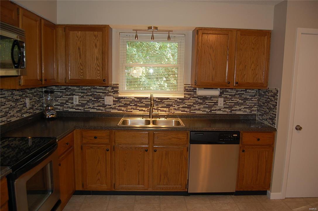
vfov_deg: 47.8
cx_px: 159
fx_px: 238
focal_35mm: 27
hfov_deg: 67.4
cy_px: 106
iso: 400
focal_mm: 18
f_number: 3.5
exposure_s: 1/60
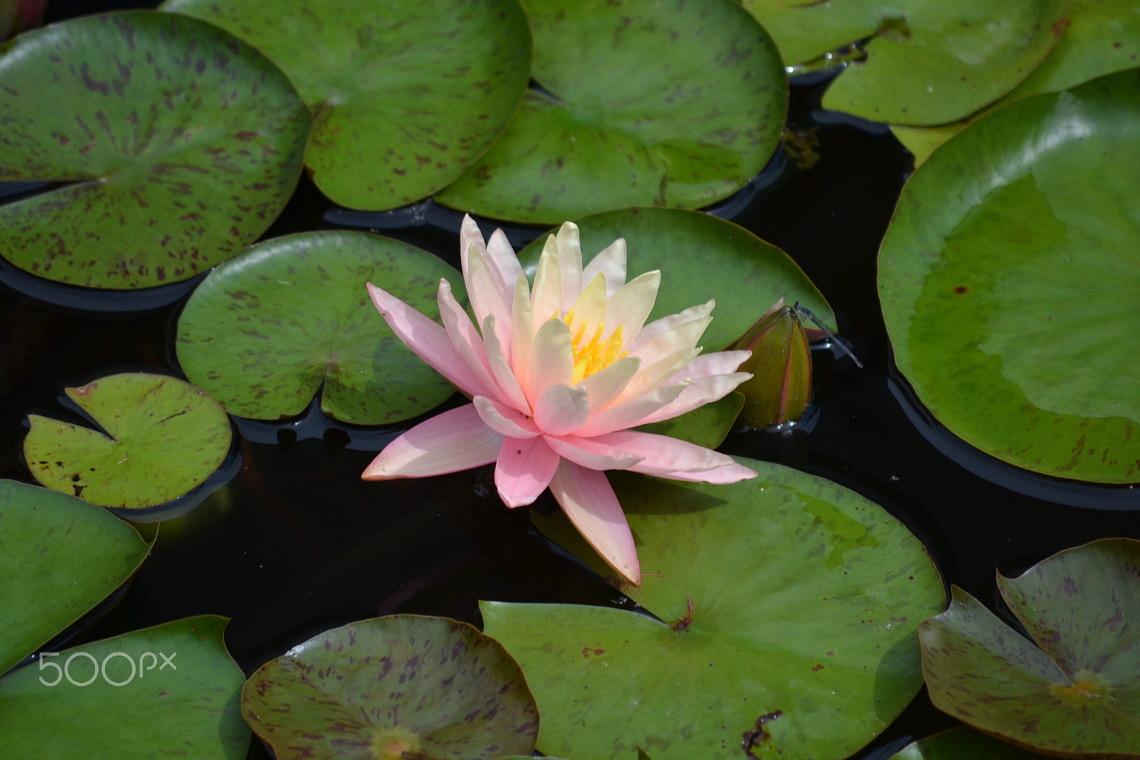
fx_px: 9878
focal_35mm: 312
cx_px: 586
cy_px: 371
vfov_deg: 4.4
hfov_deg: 6.6
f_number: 5.6
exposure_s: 1/500
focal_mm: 200
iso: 160
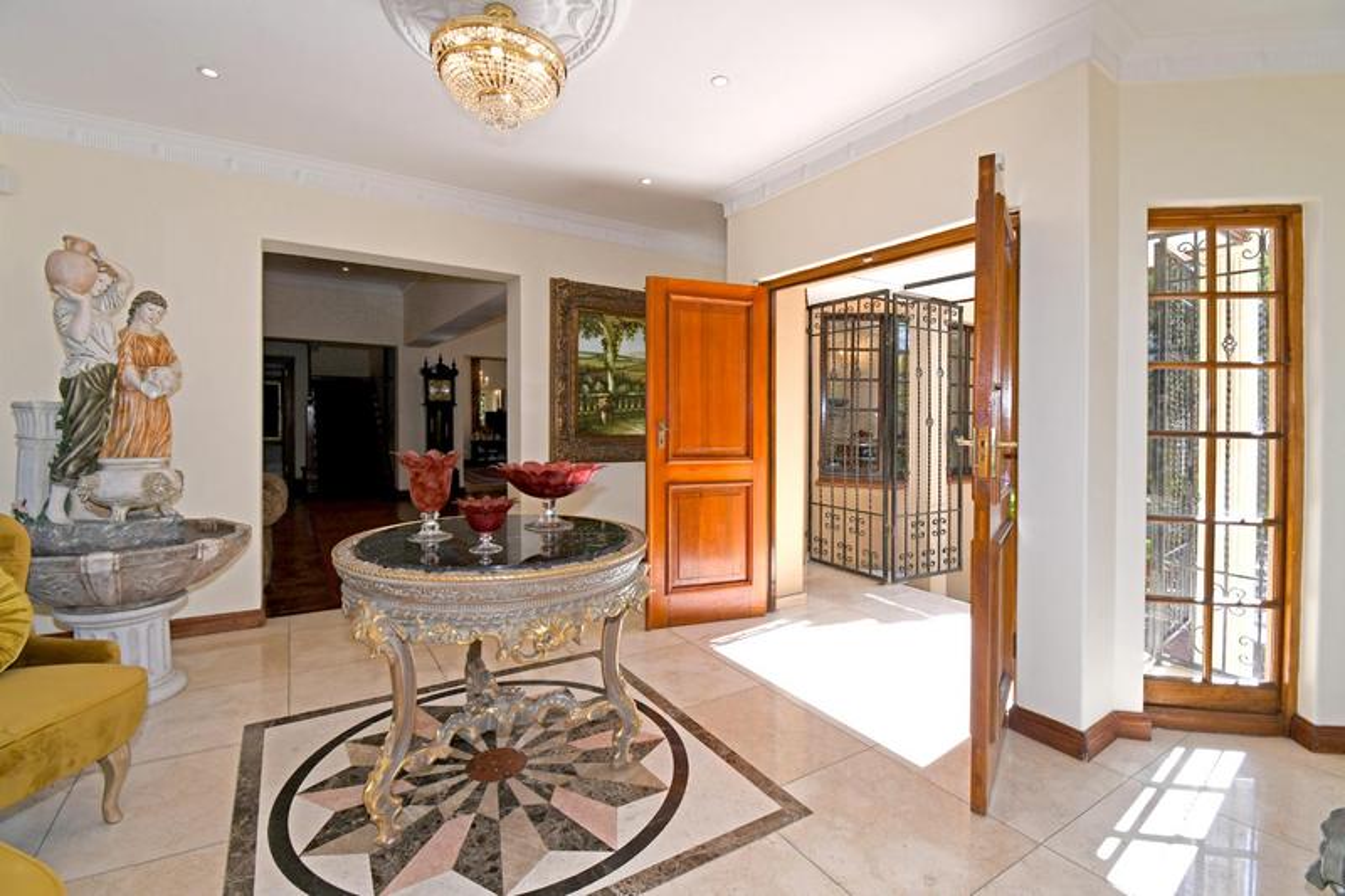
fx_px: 560
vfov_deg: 77.3
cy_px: 448
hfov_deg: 100.4
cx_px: 672
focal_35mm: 15
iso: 160
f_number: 10
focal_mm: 10
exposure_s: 1/60
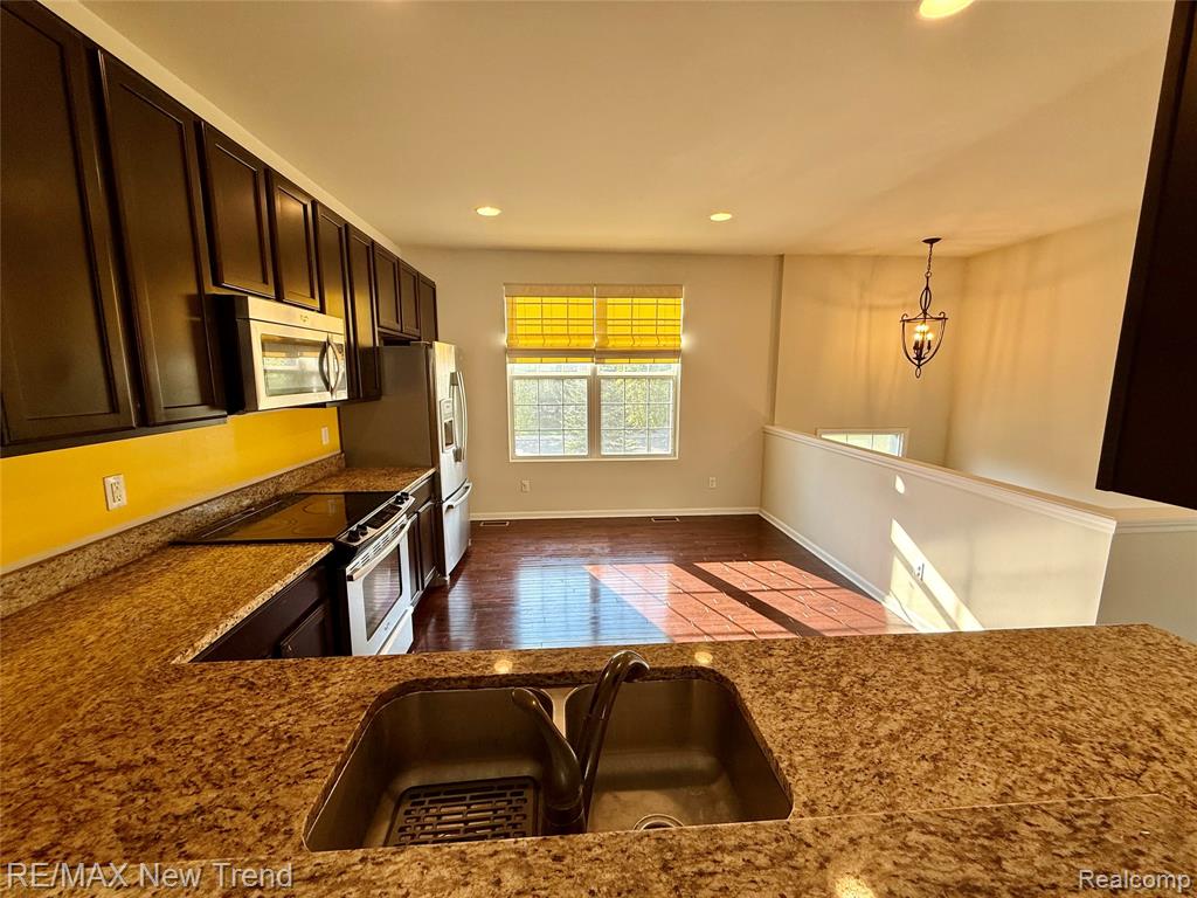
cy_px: 449
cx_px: 598
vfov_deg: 85.7
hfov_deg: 102.1
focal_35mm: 14
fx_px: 484
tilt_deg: -8.2
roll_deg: +0.2
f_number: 2.2
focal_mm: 2.22
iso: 80
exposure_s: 1/120
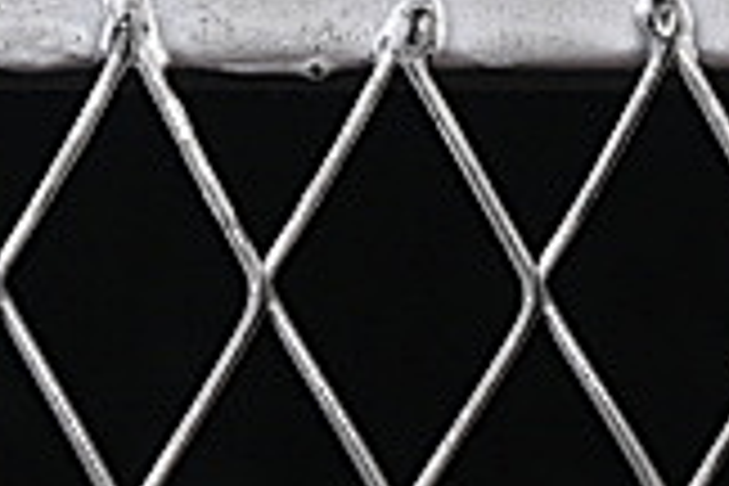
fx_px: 10124
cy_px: -1125
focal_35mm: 500
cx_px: 490
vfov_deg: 2.7
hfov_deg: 4.1
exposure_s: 1/60
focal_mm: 50
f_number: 6.3
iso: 160
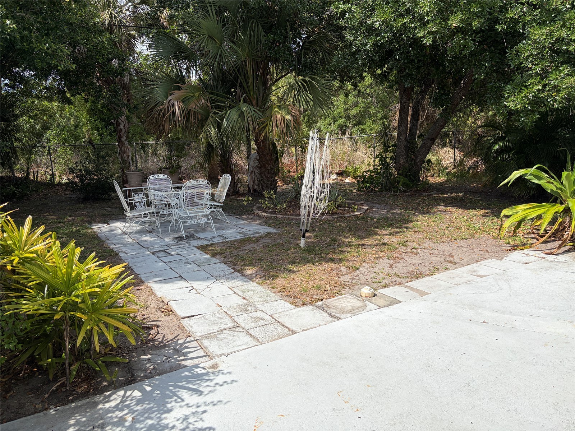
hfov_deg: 67.3
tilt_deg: -9.3
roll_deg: +2.6
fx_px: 432
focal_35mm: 26
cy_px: 216
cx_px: 288
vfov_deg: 53.1
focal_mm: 5.96
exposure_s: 1/3448
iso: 50
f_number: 1.6
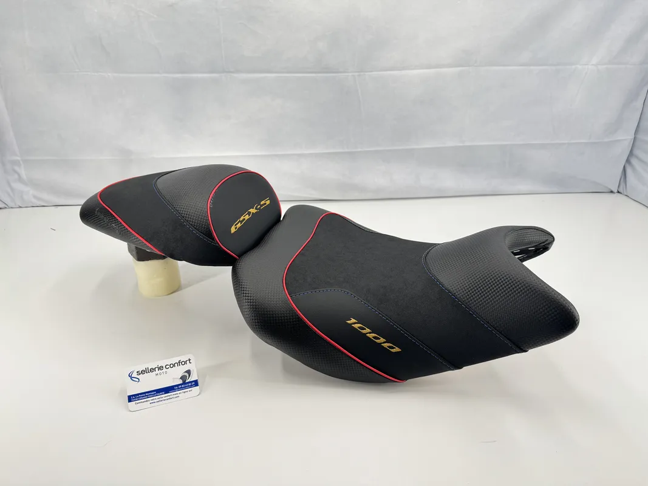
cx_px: 324
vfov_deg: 56.8
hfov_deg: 71.6
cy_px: 243
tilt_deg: -28.4
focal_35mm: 24
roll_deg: +0.7
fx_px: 449
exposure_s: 1/354
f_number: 1.78
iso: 80
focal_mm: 6.76
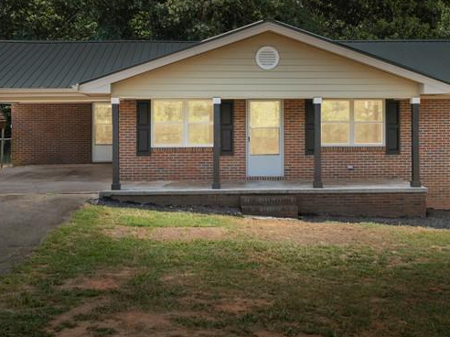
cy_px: 93
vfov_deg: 28.7
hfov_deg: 38.2
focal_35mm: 50
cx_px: 222
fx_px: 649
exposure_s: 1/60
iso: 120
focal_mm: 12.29
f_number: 2.8
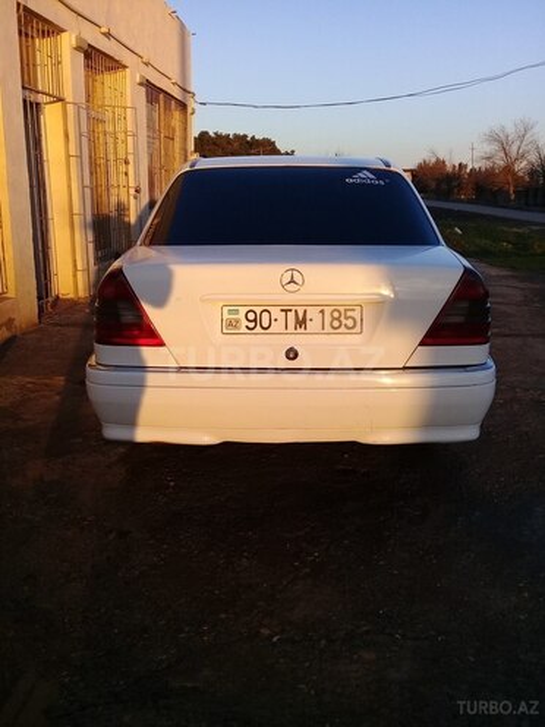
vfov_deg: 58.4
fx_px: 651
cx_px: 272
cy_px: 364
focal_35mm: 31
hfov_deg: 45.4
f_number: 2.2
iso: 50
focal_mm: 3.3
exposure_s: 1/370
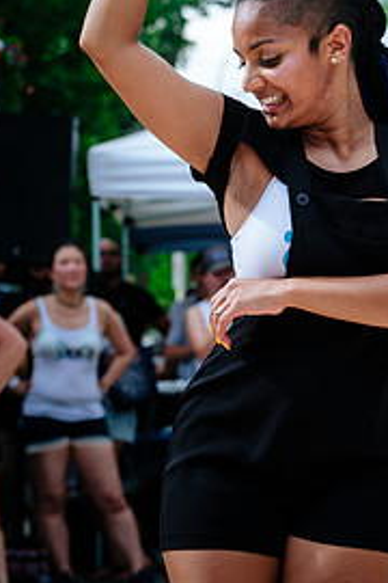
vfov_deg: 16.4
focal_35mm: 125
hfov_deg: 11.0
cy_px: 309
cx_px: 272
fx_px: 2021
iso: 200
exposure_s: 1/640
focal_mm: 50
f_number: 4
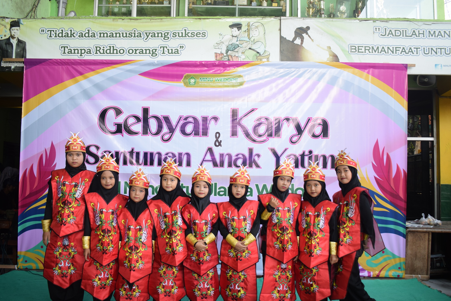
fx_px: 432
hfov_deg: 55.1
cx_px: 226
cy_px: 150
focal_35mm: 34
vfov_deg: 38.4
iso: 400
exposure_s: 1/160
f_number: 4
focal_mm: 23
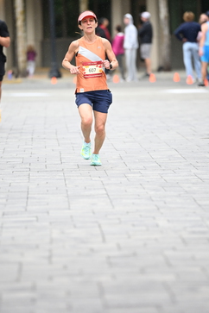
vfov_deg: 6.8
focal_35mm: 303
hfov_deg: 4.5
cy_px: 135
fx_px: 2638
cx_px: 106
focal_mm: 200
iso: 1250
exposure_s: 1/1600
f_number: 2.8
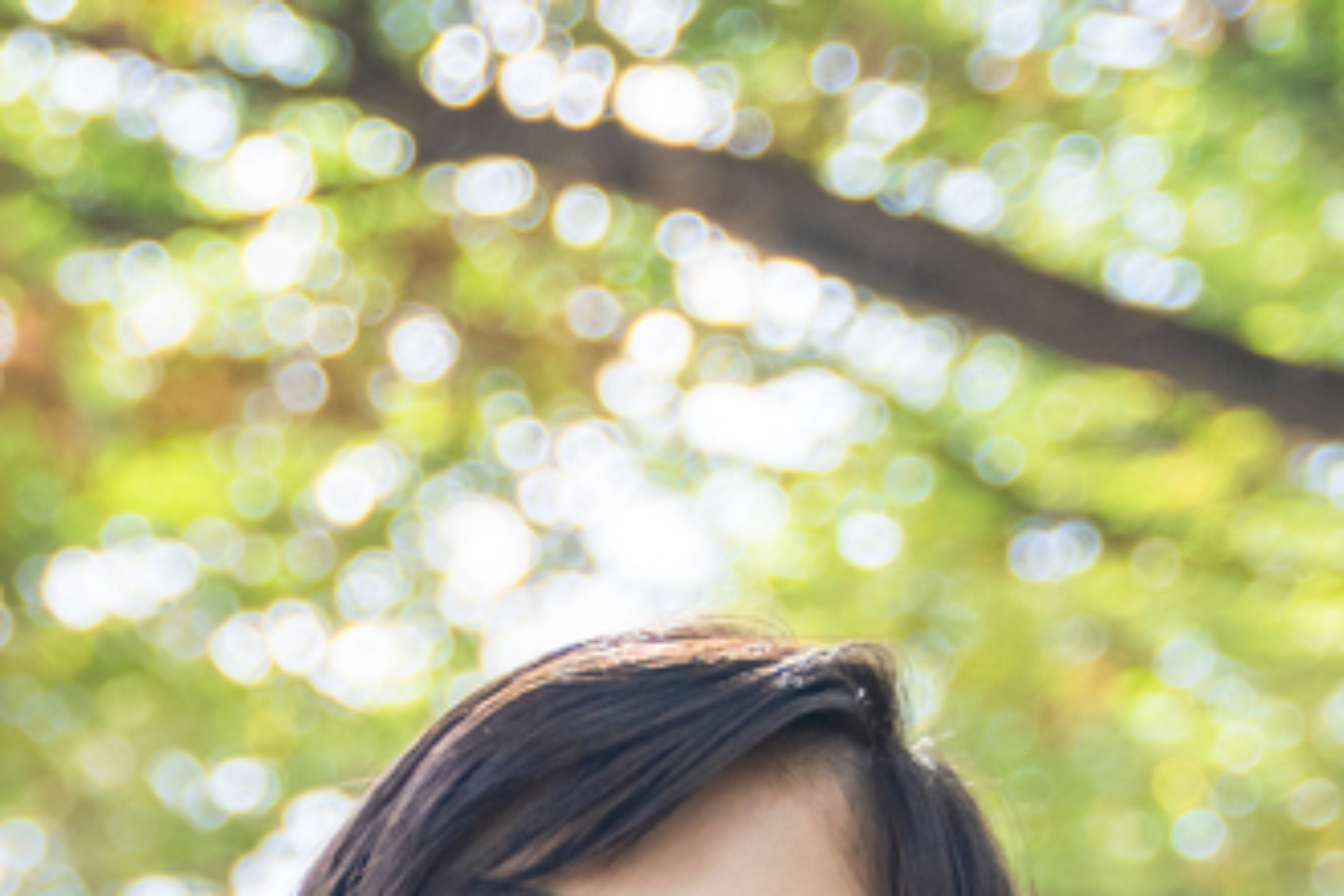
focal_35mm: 234
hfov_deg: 8.2
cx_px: -1601
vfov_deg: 5.6
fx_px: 8744
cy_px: 2458
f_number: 2.8
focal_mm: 38.7
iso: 100
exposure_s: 1/320
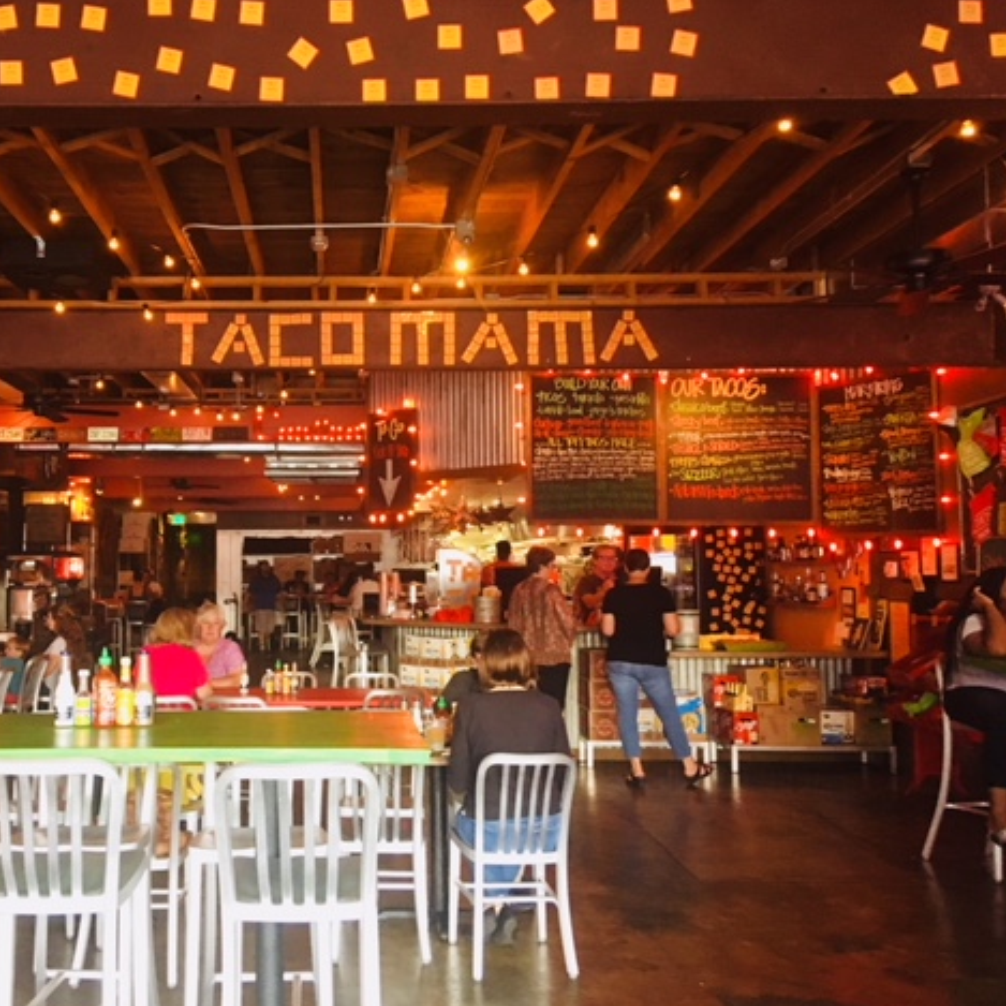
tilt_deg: +2.9
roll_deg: +0.4
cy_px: 506
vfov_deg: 47.2
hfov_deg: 46.4
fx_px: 1151
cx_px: 322
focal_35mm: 35
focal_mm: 4.15
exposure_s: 1/30
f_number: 2.2
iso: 200
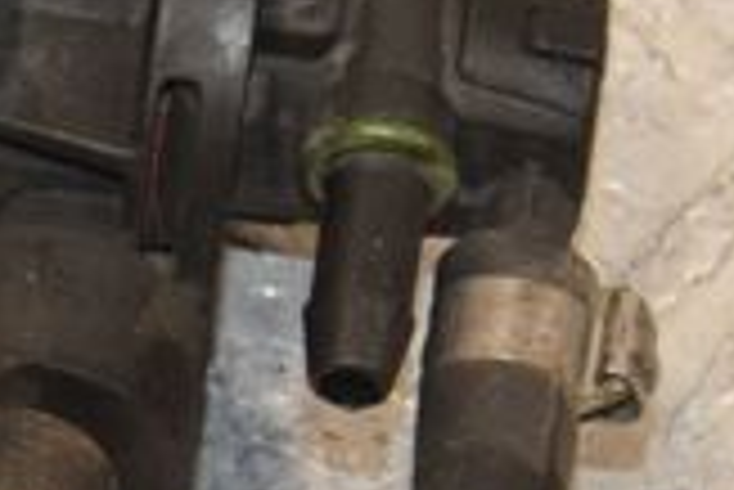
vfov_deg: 2.8
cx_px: -297
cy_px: 211
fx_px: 10202
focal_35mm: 500
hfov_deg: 4.1
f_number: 8
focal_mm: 85
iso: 1600
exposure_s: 1/160
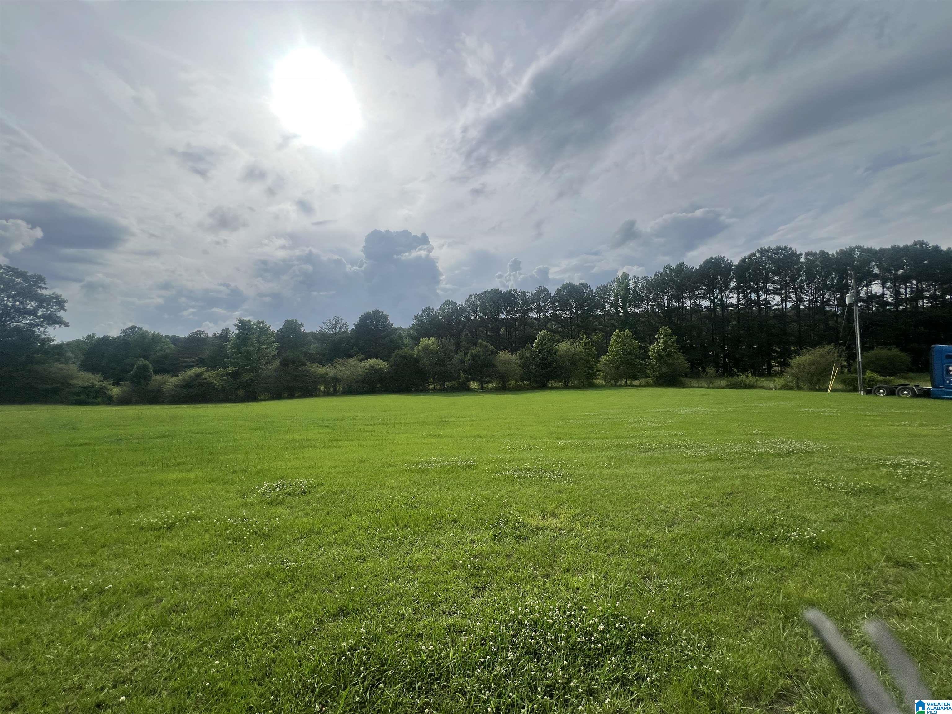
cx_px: 476
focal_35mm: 13
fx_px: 358
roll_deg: +2.8
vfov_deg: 89.9
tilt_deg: +0.1
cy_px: 357
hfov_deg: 106.2
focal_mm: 1.57
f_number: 1.8
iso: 32
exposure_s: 1/2273
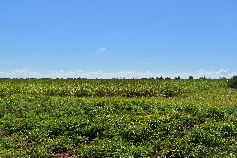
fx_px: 237
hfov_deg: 53.1
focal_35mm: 36
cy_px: 79
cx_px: 118
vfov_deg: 36.9
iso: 100
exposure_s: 1/320
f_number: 9
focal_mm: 24
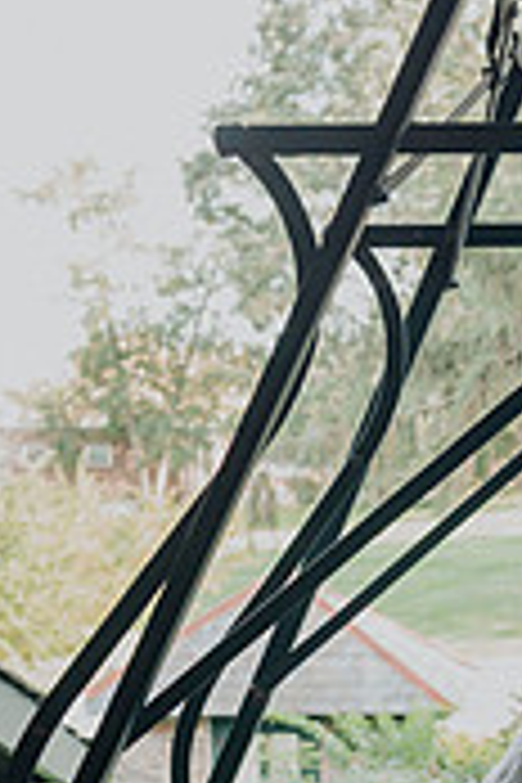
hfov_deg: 13.5
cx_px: 666
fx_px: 2131
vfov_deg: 20.4
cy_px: 706
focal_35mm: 98
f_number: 4
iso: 400
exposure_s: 1/60
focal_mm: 38
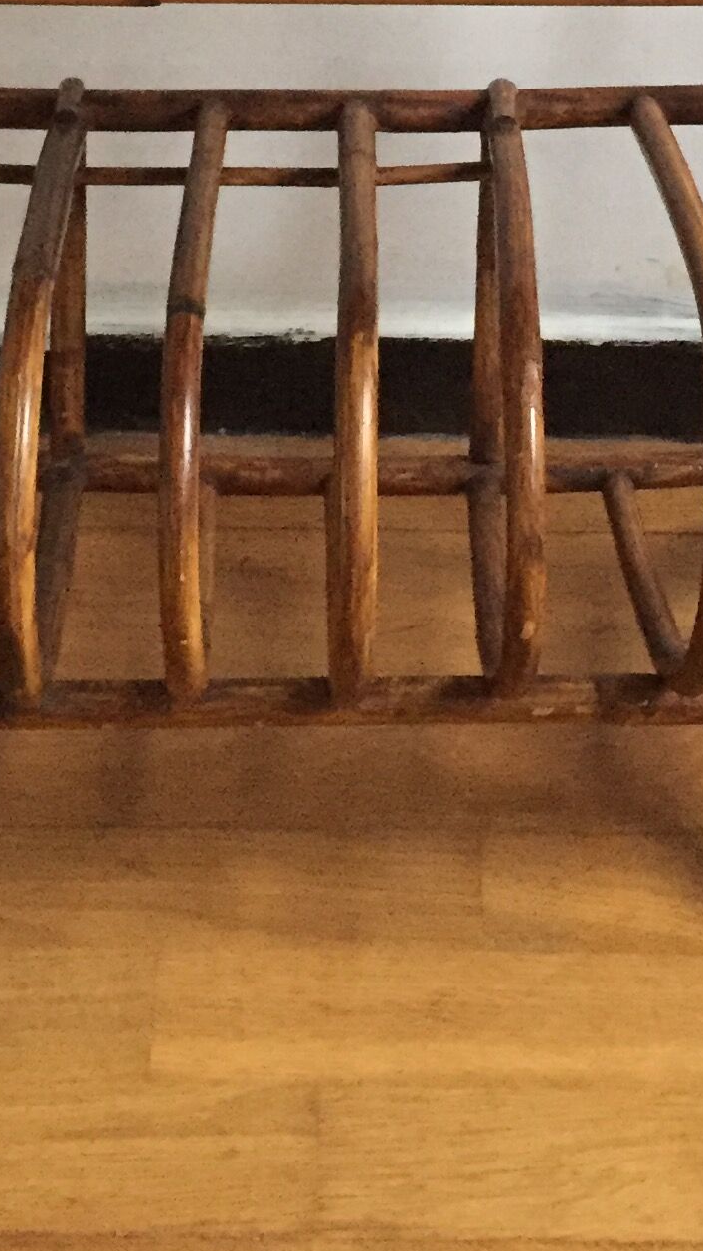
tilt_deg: -30.0
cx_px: 319
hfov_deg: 14.7
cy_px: 17
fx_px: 2719
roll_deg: +0.9
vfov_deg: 24.8
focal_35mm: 82
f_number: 2.2
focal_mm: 4.15
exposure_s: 1/17
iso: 320
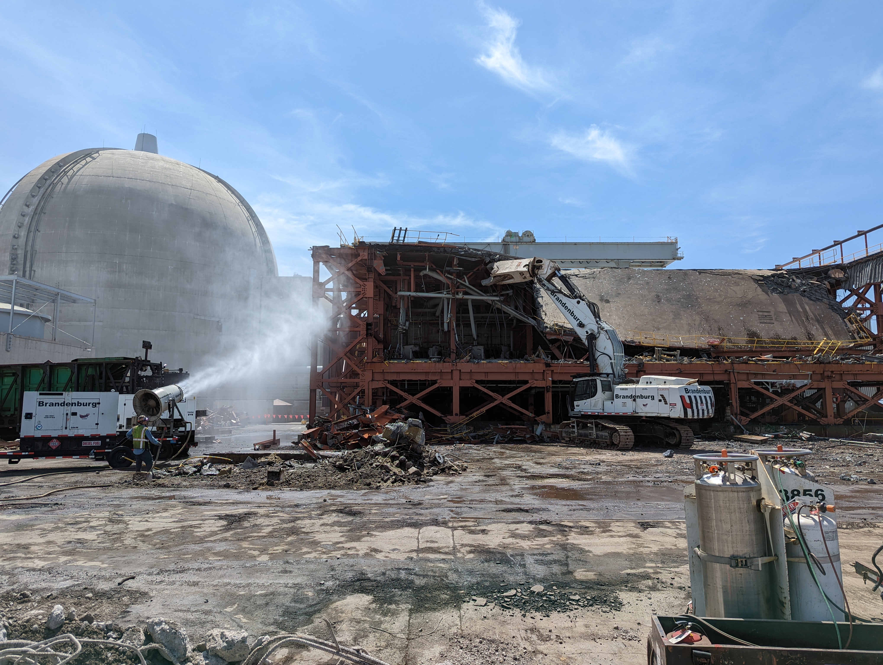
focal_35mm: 24
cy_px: 332
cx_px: 442
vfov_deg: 56.9
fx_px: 613
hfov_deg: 71.5
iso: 41
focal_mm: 6.81
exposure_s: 1/2513
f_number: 1.85
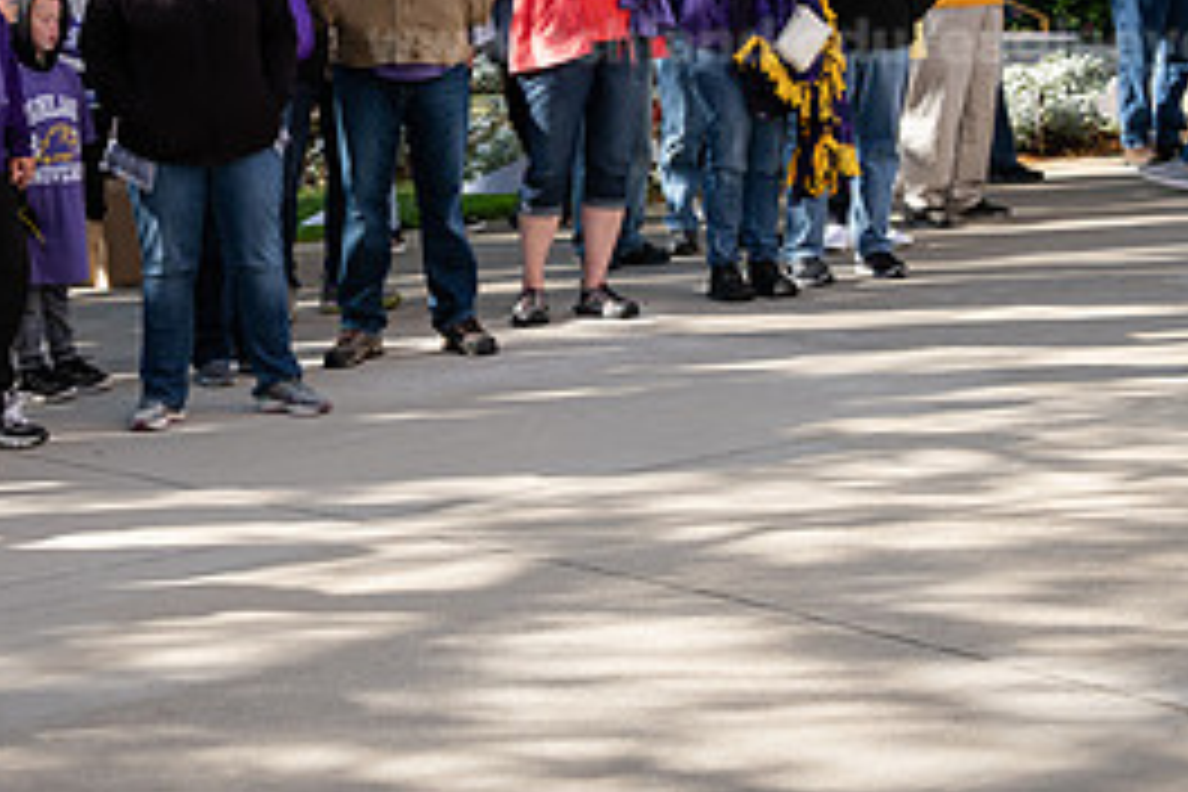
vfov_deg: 13.7
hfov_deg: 20.3
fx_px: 3267
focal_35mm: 99
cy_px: 137
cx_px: 162
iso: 400
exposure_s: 1/500
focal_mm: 45
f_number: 5.6
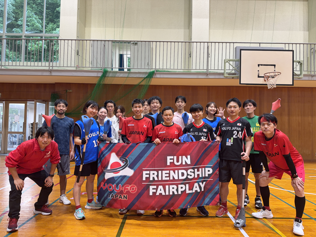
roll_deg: -1.2
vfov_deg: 56.8
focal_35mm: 24
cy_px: 118
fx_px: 219
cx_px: 158
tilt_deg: +2.2
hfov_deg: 71.6
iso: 320
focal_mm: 6.76
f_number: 1.78
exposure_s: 1/50
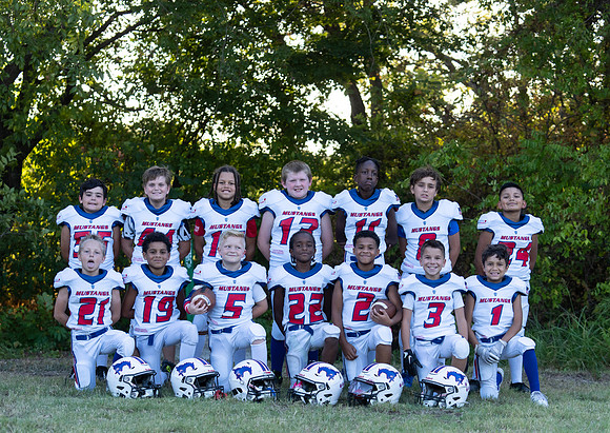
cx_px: 315
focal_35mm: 100
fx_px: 1736
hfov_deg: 19.9
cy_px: 290
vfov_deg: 14.2
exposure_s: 1/320
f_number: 3.5
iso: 200
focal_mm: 70
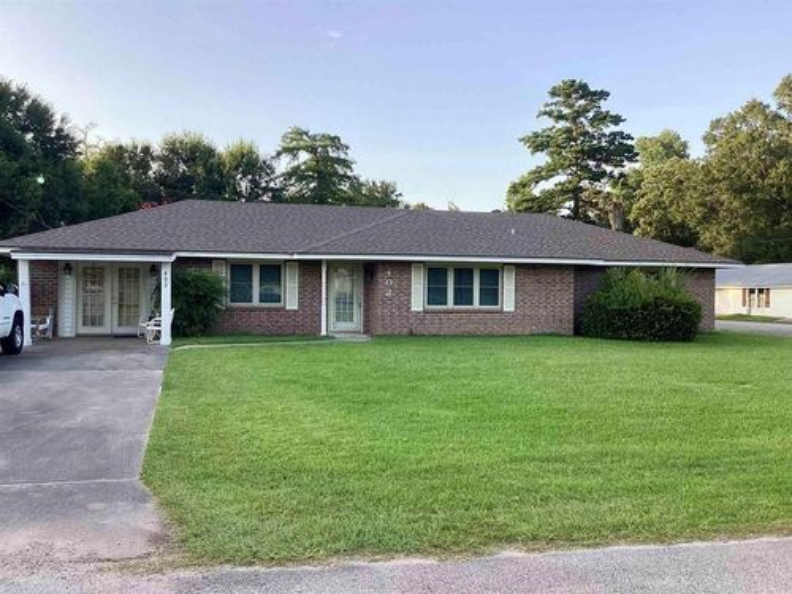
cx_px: 396
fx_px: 709
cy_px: 297
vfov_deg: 45.4
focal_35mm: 31
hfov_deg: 58.4
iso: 25
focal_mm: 3.3
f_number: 2.4
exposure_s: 1/217
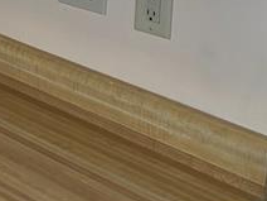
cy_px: -150
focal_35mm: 116
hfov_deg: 13.4
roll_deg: -1.4
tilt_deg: -6.8
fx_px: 895
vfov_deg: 11.9
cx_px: -334
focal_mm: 6.76
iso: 125
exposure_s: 1/120
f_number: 1.78
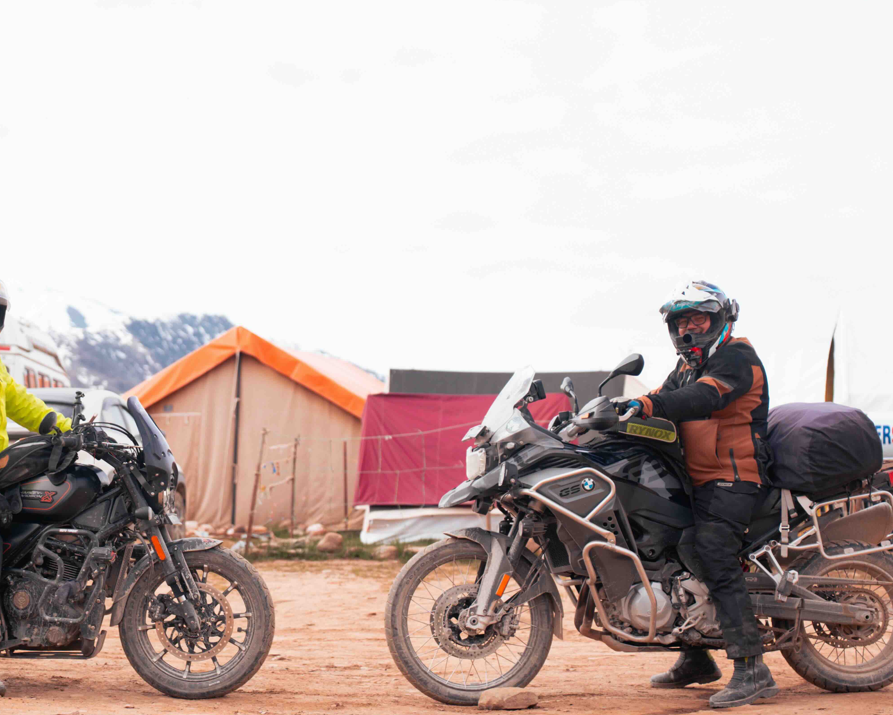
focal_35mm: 89
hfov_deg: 21.4
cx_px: 291
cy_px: 420
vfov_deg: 17.3
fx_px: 2352
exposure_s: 1/125
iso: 200
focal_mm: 54
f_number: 2.8
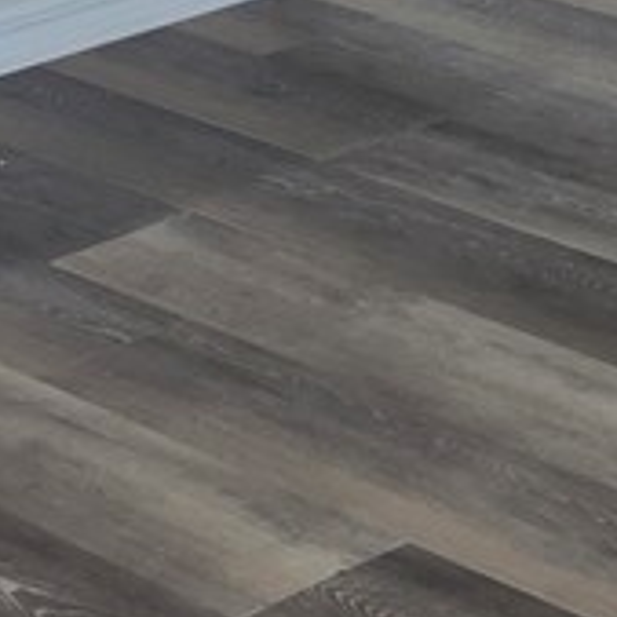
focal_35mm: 192
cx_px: -245
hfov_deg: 8.9
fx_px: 3872
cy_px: -763
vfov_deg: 8.5
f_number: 1.7
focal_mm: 6.3
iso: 50
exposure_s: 1/120
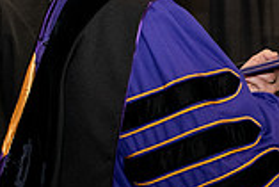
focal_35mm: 258
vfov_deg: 5.3
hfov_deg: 7.8
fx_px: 2001
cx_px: 469
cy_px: 1
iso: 2500
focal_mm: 70
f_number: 5.6
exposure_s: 1/200
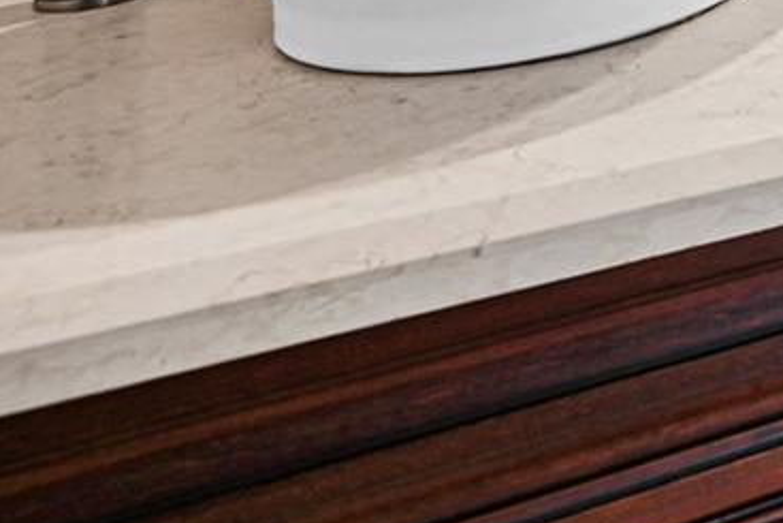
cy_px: -462
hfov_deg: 21.1
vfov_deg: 17.4
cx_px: 1432
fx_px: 1327
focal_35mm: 61
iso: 160
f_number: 4
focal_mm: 14
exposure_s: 1/15
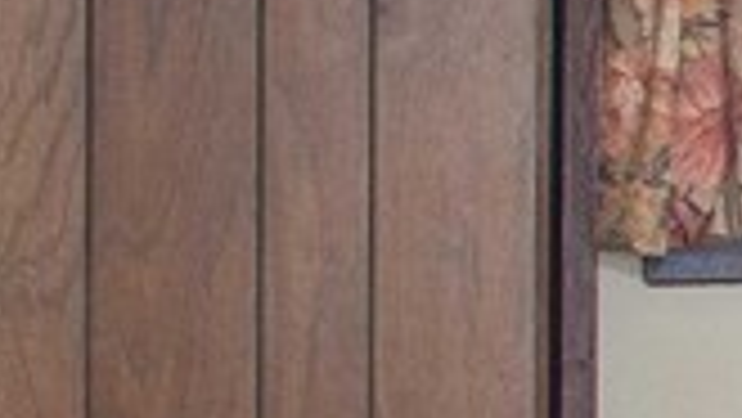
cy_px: 189
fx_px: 4468
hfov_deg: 8.1
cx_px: 2262
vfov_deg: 5.4
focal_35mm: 227
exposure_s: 1/40
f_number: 8
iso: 640
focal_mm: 22
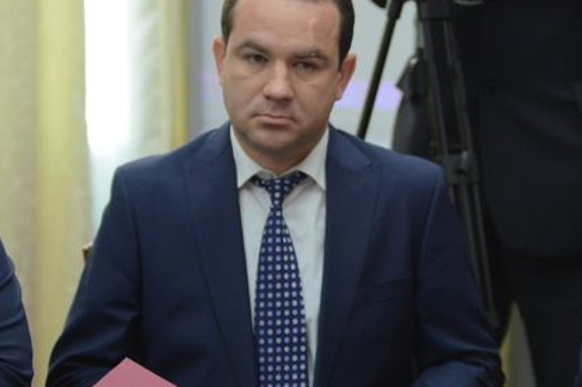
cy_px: 223
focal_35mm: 135
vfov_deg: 10.1
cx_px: 475
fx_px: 2181
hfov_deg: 15.1
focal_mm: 80
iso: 3200
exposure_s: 1/640
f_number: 2.8
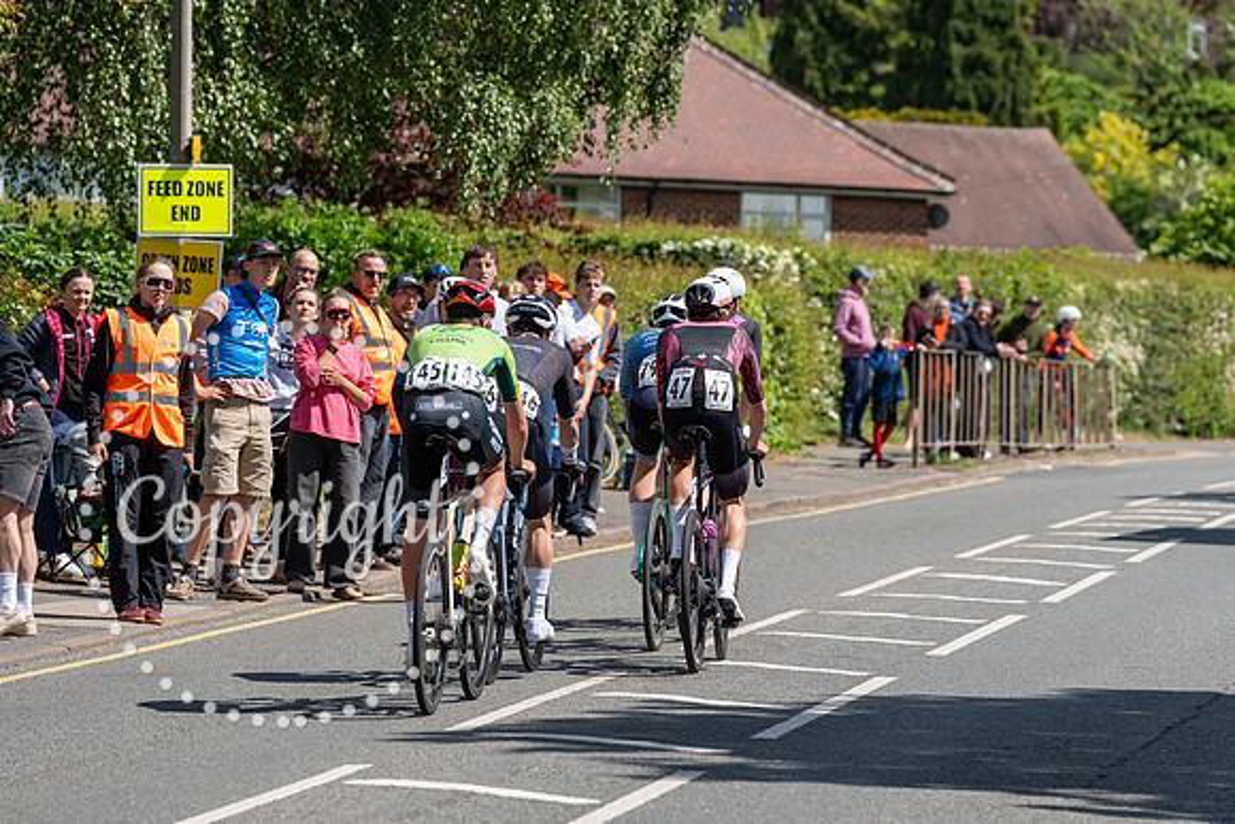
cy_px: 412
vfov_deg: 6.9
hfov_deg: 10.3
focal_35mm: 200
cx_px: 618
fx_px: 6862
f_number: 5.6
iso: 250
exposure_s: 1/1000
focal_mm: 200
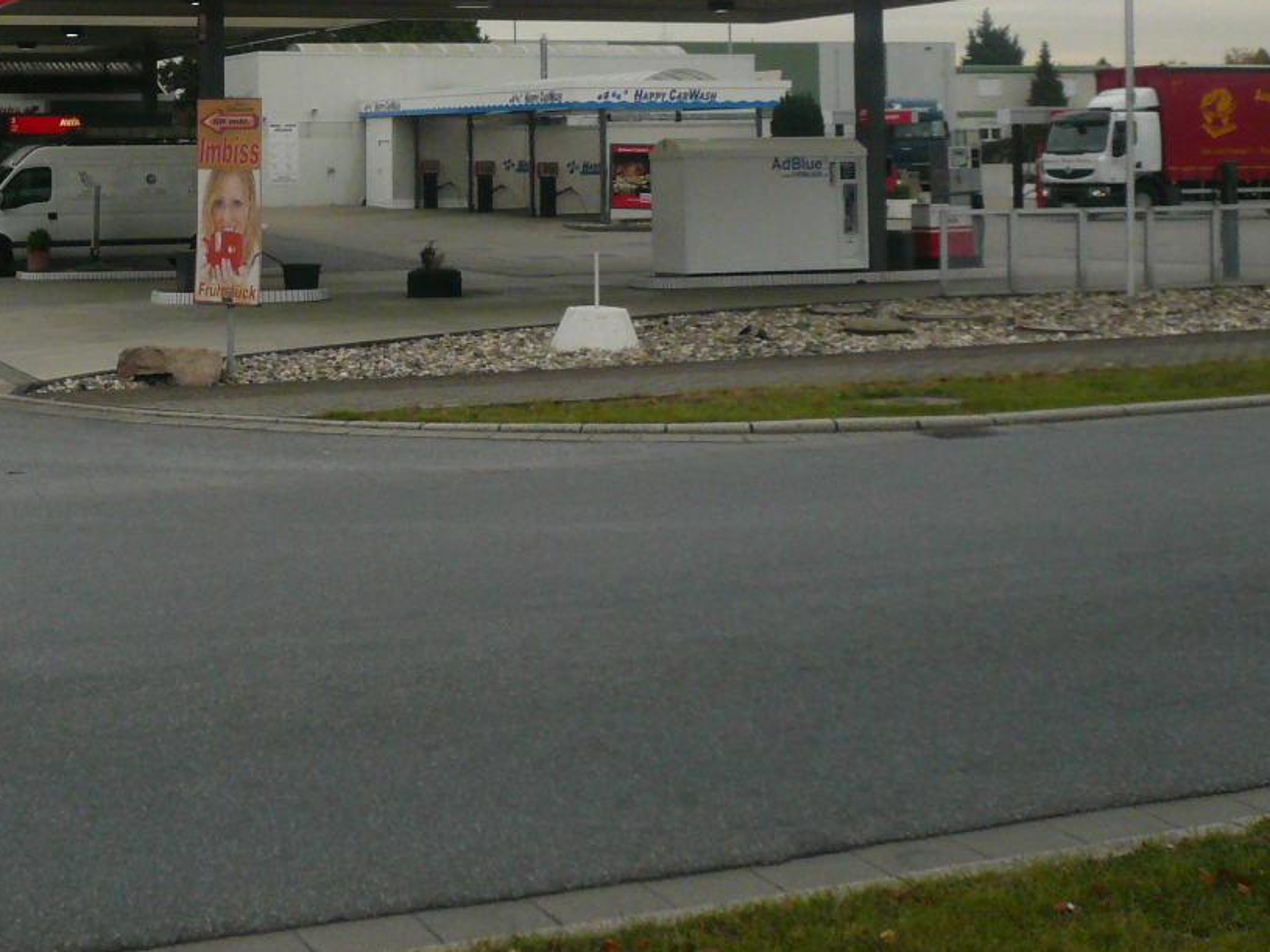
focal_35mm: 55
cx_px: 201
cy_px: 72
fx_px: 2018
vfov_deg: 25.6
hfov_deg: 33.6
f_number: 2.8
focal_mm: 4.6
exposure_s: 1/640
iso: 200
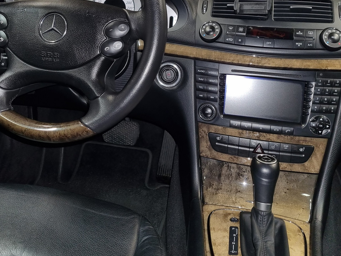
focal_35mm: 40
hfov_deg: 46.3
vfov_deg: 35.1
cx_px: 124
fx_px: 394
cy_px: 62
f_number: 1.8
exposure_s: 1/50
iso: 640
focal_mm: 5.4
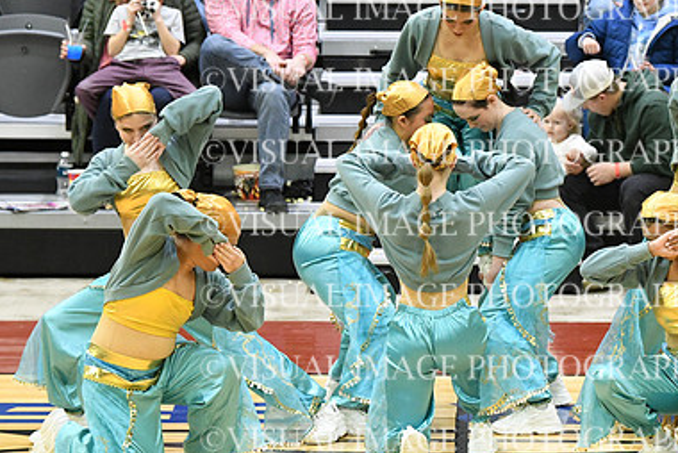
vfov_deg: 4.2
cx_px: 459
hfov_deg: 6.2
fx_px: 6238
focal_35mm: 331
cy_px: 259
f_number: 4
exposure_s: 1/250
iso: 5000
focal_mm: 145
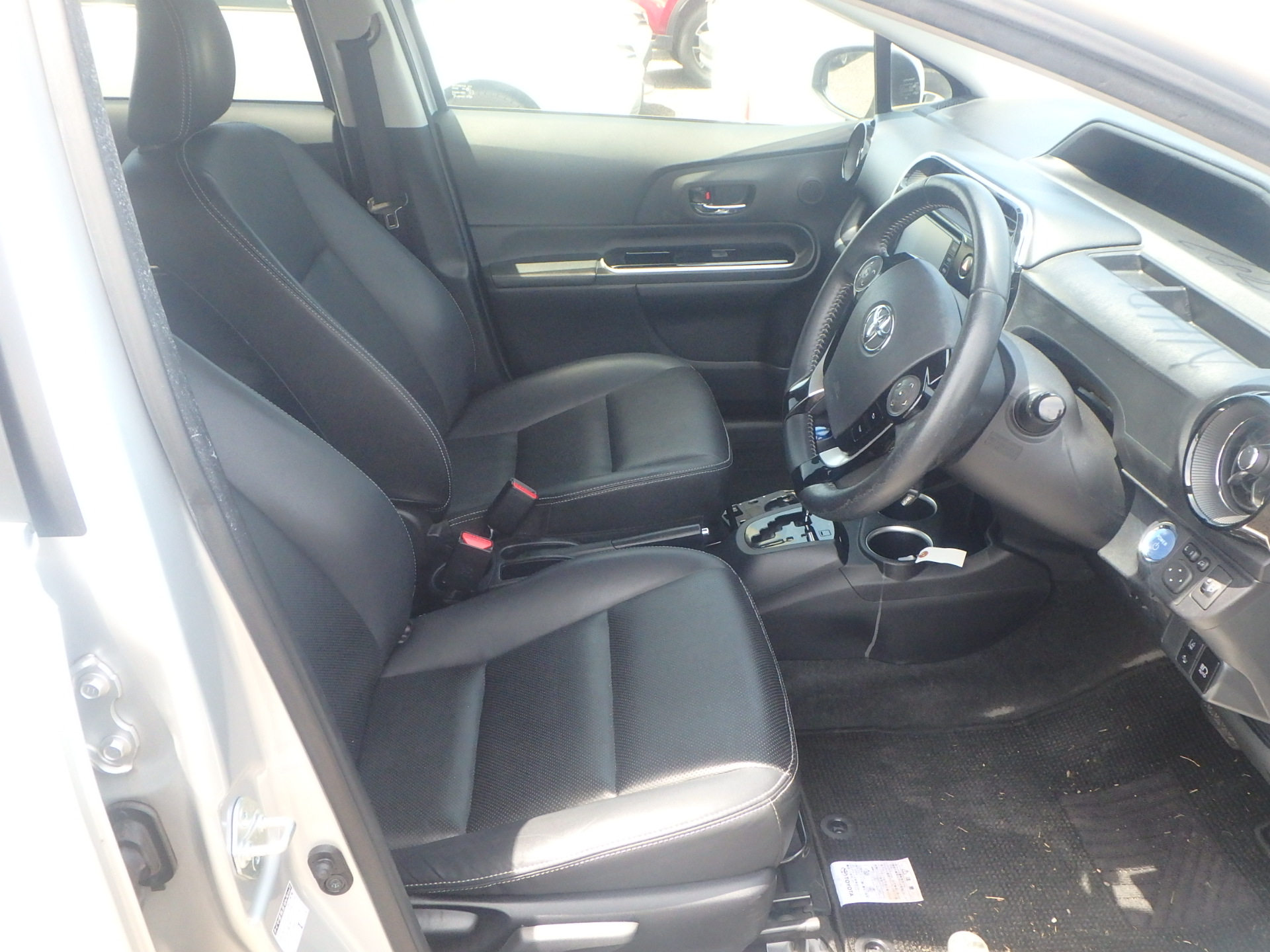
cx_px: 635
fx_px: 1064
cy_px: 476
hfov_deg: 61.7
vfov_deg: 48.2
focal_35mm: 29
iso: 640
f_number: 4.6
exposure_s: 1/250
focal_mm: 5.2
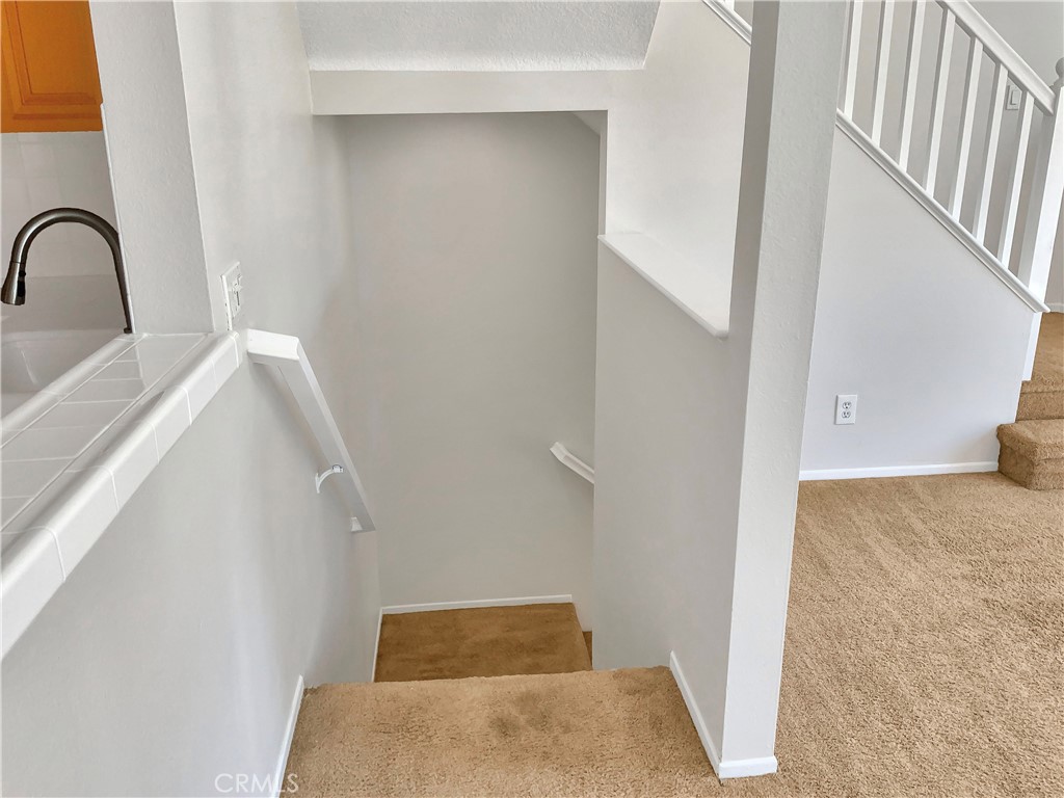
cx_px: 532
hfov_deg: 61.7
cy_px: 399
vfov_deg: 48.2
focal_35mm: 29
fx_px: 891
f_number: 1.8
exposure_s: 1/60
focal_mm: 3
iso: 32
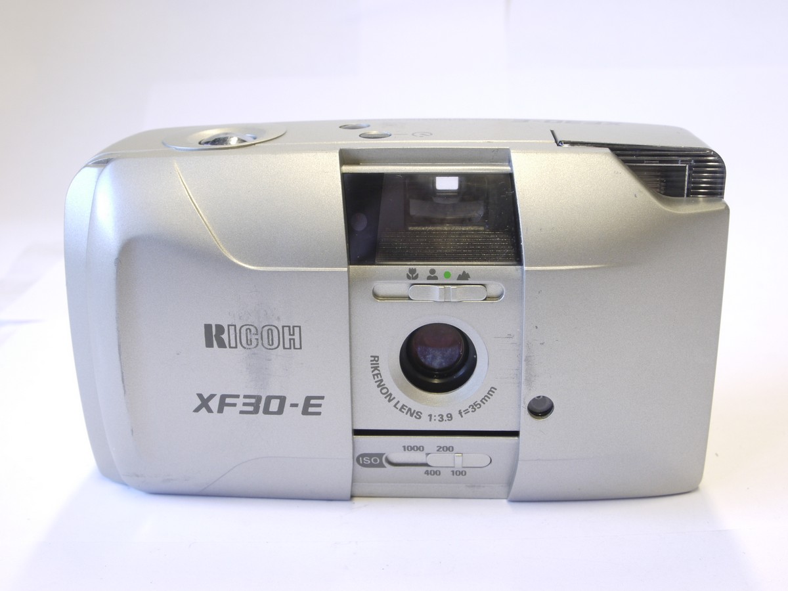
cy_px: 296
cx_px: 394
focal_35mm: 48
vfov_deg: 30.3
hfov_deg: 39.7
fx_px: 1093
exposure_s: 1/6
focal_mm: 24
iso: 400
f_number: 11
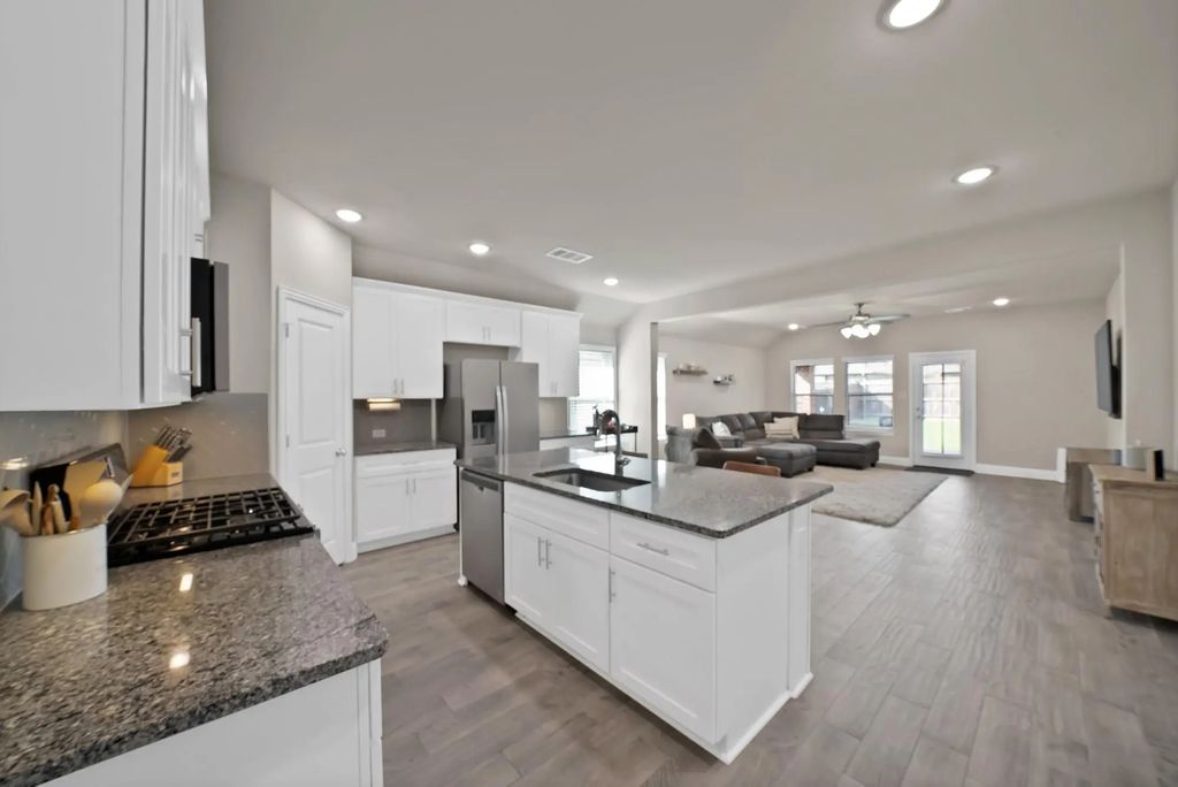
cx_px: 589
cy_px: 394
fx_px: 393
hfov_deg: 112.6
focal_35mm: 12
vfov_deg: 90.1
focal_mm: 12
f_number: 9
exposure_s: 1/4
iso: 640
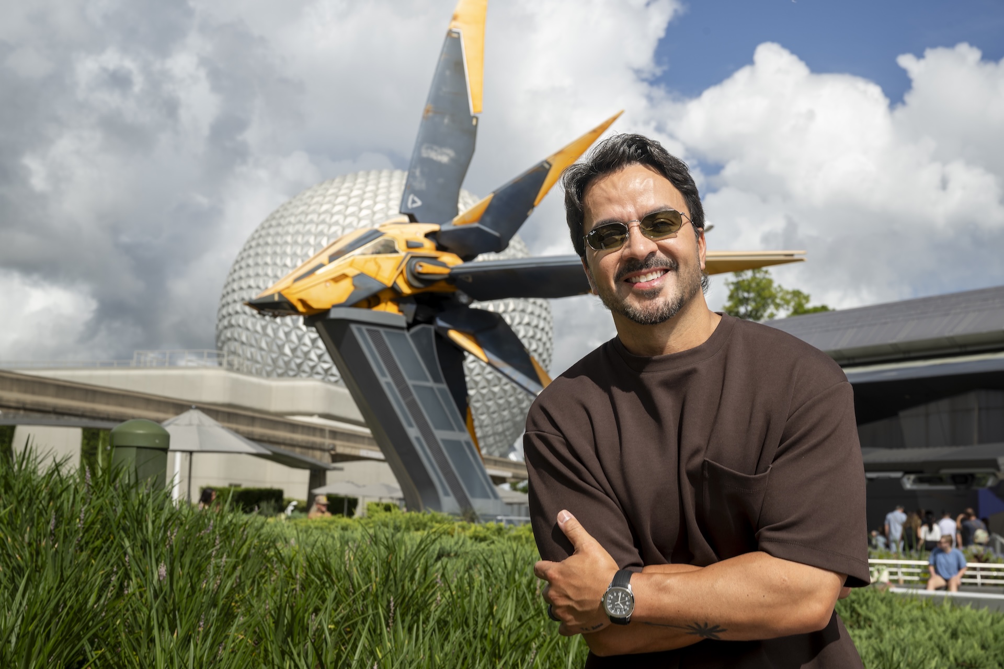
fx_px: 1311
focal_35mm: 47
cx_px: 502
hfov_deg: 41.9
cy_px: 334
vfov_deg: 28.6
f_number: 9
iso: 50
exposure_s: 1/200
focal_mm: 47
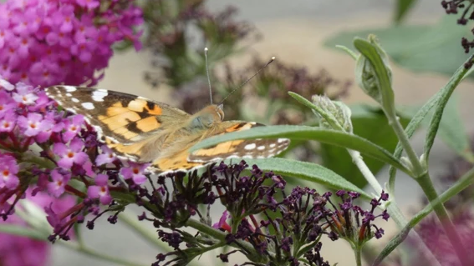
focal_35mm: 472
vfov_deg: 2.6
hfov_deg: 4.6
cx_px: 208
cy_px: 102
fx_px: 5933
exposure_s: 1/80
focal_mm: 68.8
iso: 160
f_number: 5.6
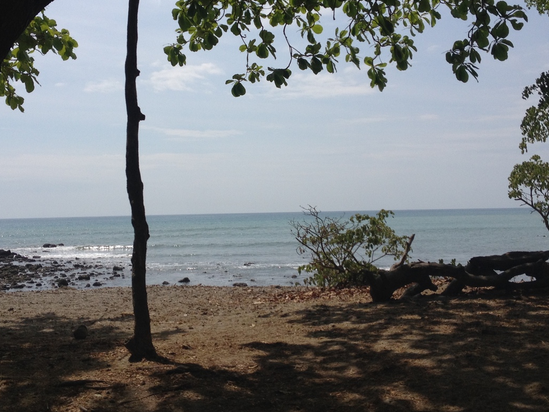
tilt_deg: +4.2
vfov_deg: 27.0
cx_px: 257
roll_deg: +2.2
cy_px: 160
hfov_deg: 35.5
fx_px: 857
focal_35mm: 54
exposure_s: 1/3460
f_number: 2.4
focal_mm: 4.28
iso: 50
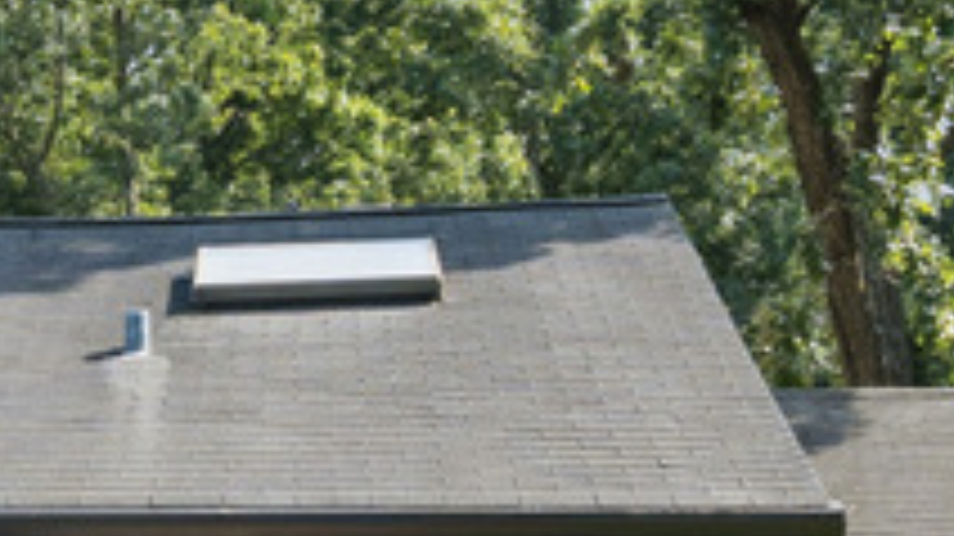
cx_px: -248
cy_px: 568
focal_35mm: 112
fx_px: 2832
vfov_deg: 10.7
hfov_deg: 18.0
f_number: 8
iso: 200
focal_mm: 14
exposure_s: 1/100
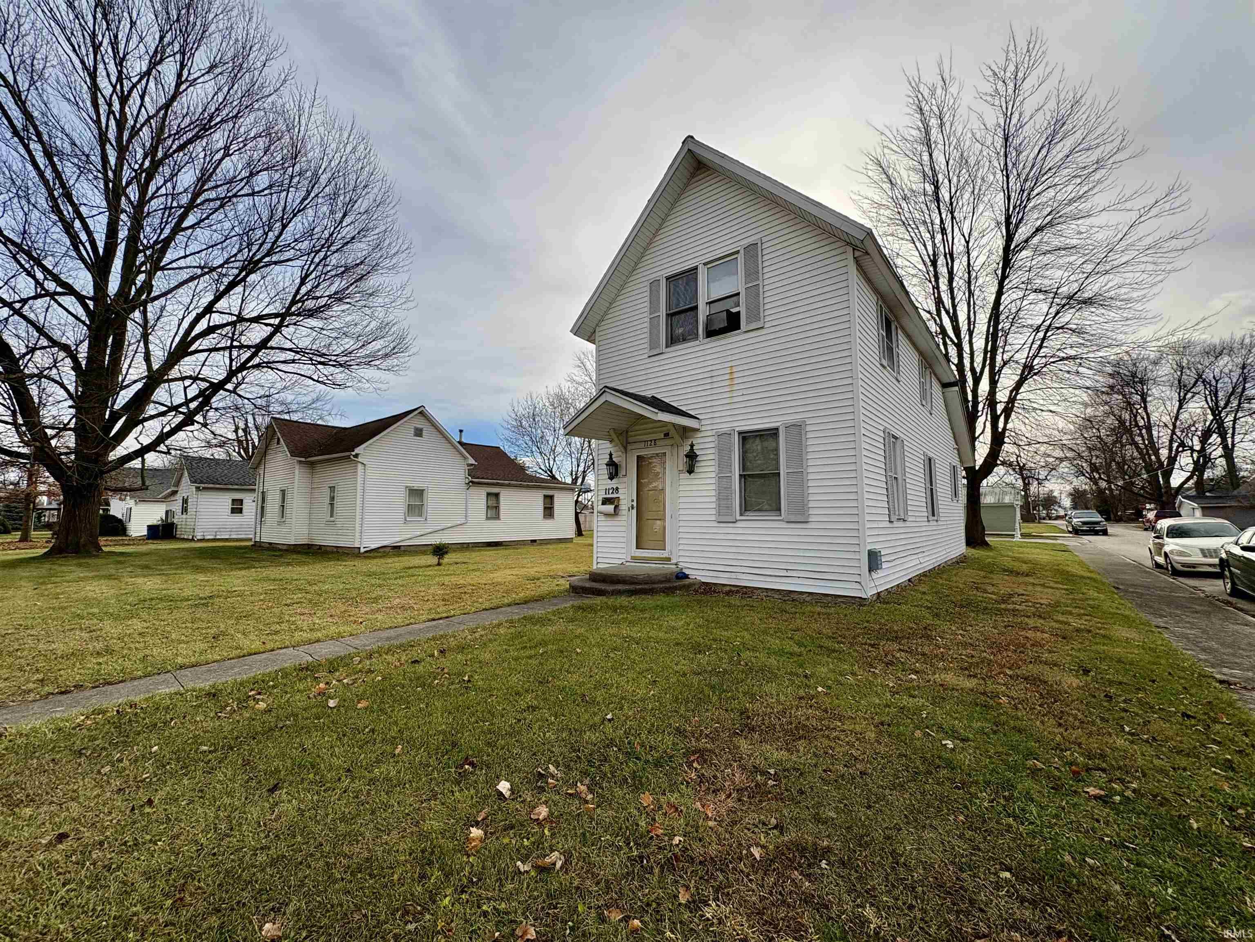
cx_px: 628
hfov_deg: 102.1
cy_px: 471
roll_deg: +0.4
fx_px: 508
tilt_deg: +5.4
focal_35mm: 14
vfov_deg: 85.7
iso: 50
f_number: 2.2
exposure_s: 1/2208
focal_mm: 2.22
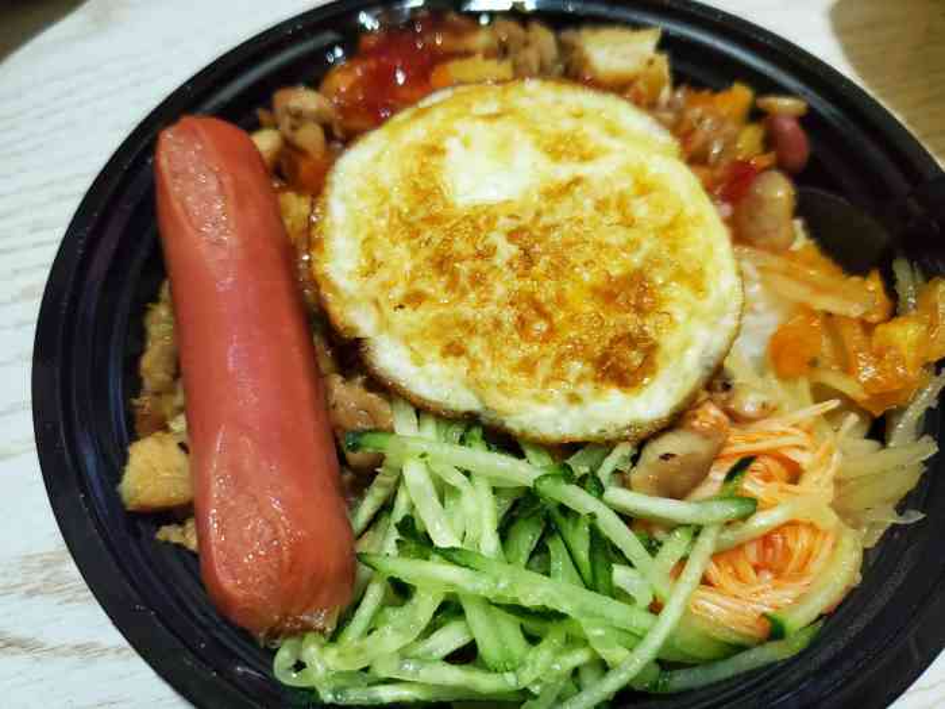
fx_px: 710
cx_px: 472
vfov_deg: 53.1
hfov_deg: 67.3
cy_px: 354
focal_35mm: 26
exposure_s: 1/50
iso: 500
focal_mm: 4.3
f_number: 1.5
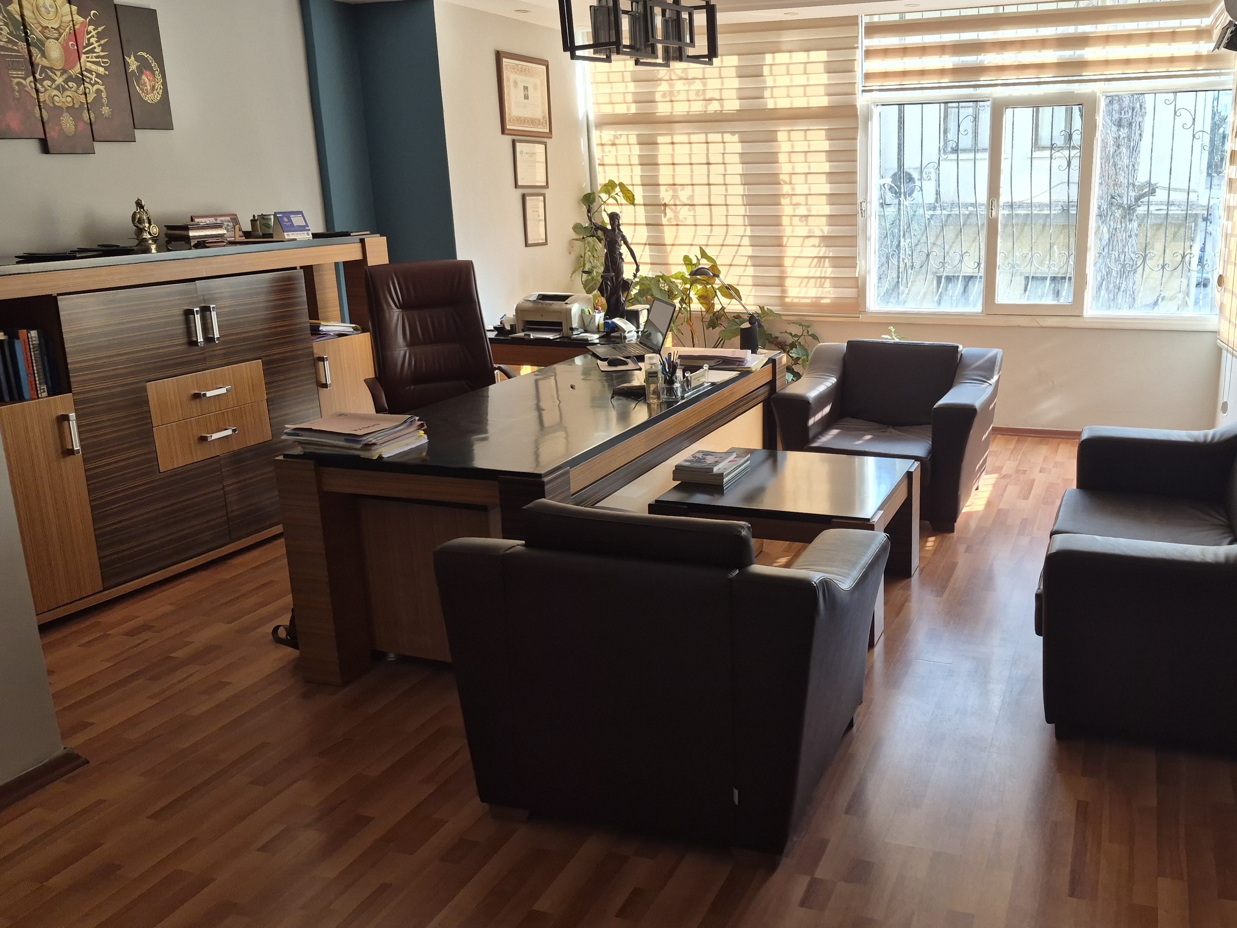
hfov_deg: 60.9
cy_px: 450
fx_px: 1036
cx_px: 766
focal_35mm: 29
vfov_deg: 48.2
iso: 100
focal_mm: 5.4
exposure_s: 1/180
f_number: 1.8
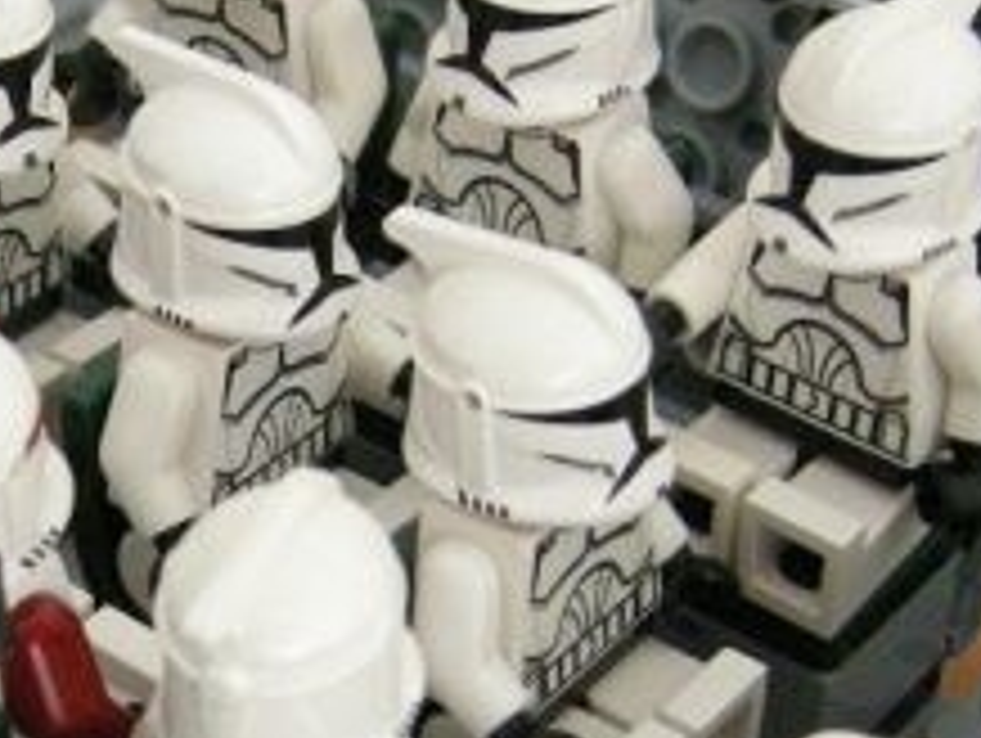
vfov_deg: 11.2
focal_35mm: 132
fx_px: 3745
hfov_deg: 14.7
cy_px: 680
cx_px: 76
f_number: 2.7
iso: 362
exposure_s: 1/30
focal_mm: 7.5
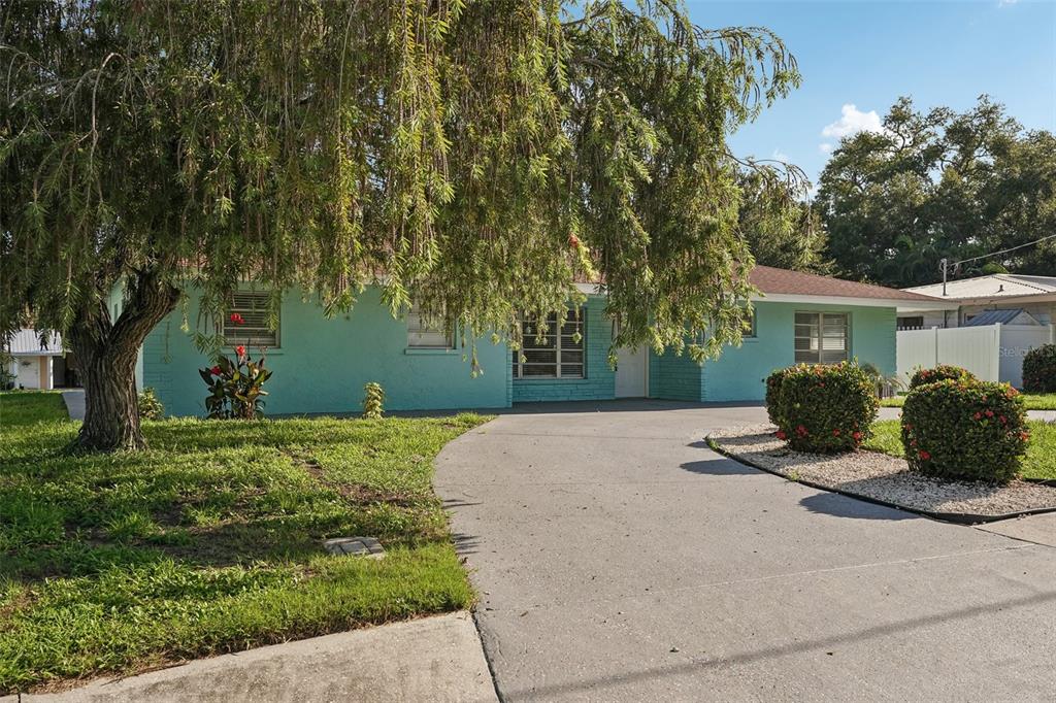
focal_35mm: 29
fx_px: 850
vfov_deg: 44.9
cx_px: 528
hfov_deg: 63.7
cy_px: 352
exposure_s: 1/800
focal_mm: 29
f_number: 6.3
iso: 400
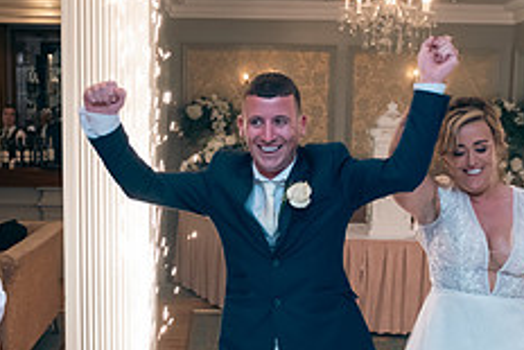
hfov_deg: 33.4
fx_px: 874
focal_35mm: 60
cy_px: 245
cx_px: 255
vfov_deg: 22.5
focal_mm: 24
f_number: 3.5
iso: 640
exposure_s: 1/160
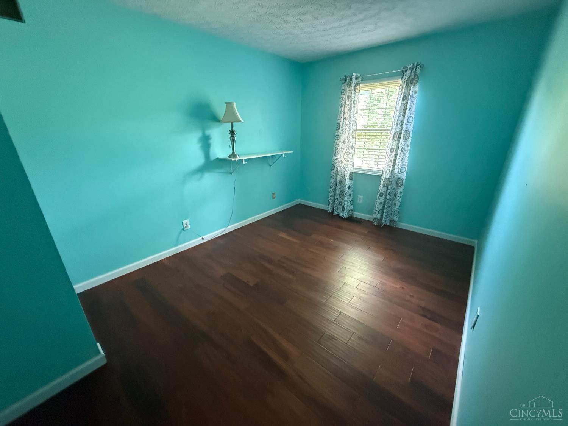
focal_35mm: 14
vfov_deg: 85.7
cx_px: 284
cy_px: 213
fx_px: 230
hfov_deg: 102.1
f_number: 2.2
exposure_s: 1/60
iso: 1000
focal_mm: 2.22
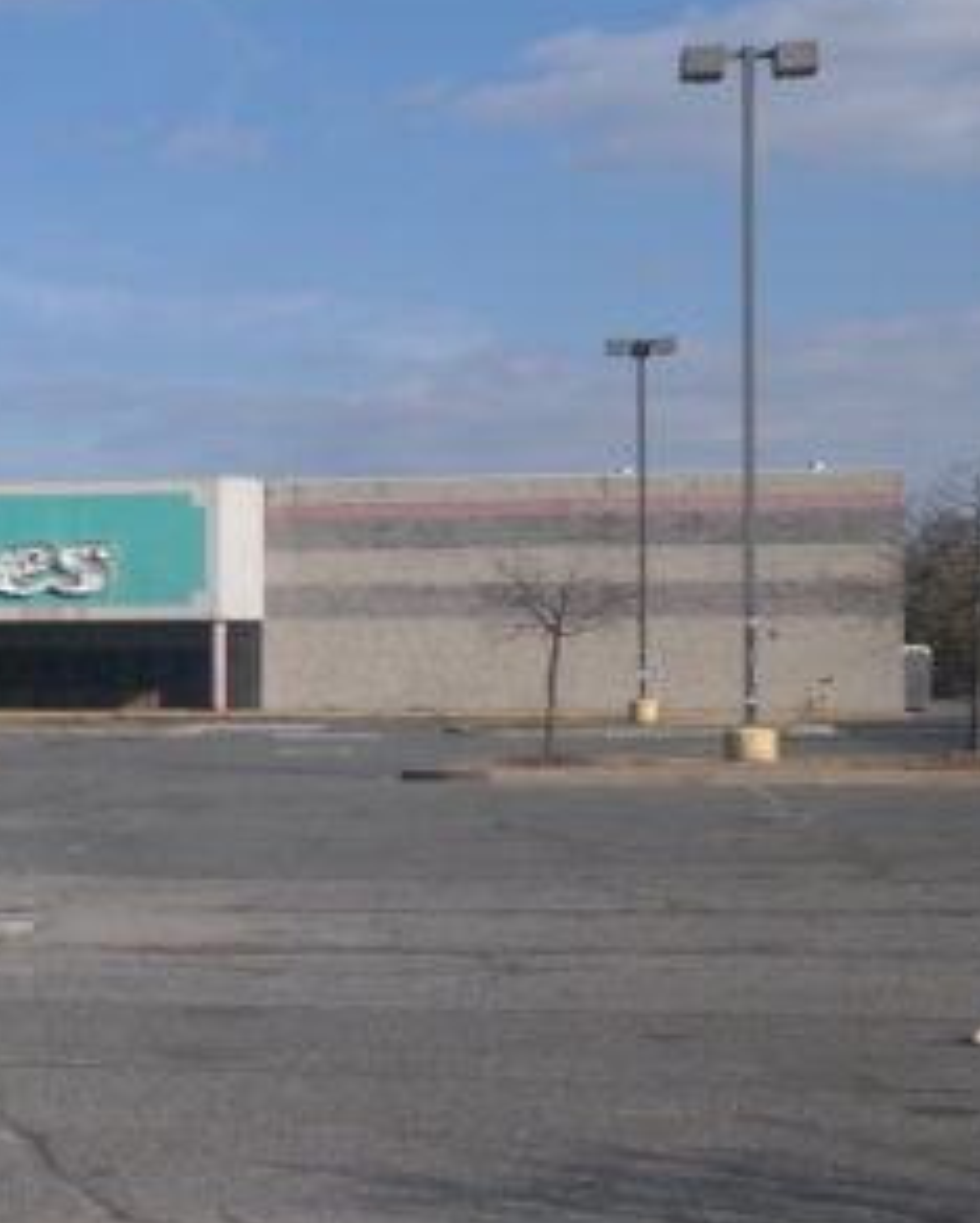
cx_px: -235
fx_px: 2680
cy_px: 641
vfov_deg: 25.7
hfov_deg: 19.4
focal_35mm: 74
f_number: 7.1
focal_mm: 20
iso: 100
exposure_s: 1/400
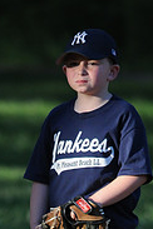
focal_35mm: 1425
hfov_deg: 1.0
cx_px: 14
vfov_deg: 1.4
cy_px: 349
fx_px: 9084
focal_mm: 300
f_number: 4
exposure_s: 1/2500
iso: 800
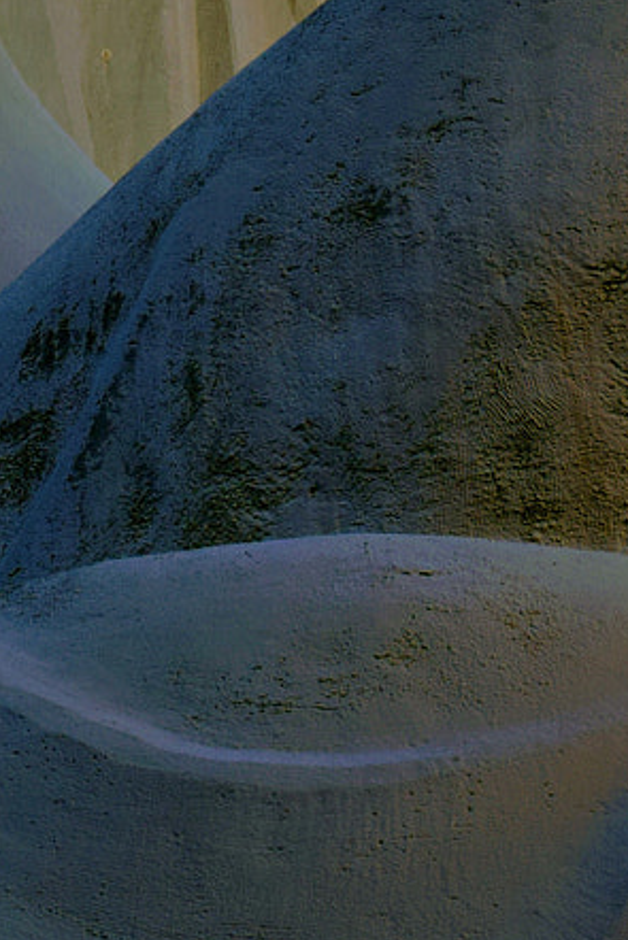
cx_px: 260
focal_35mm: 152
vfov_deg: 13.1
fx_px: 3974
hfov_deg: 9.0
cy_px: -189
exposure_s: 1/400
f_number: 10
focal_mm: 28
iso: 200
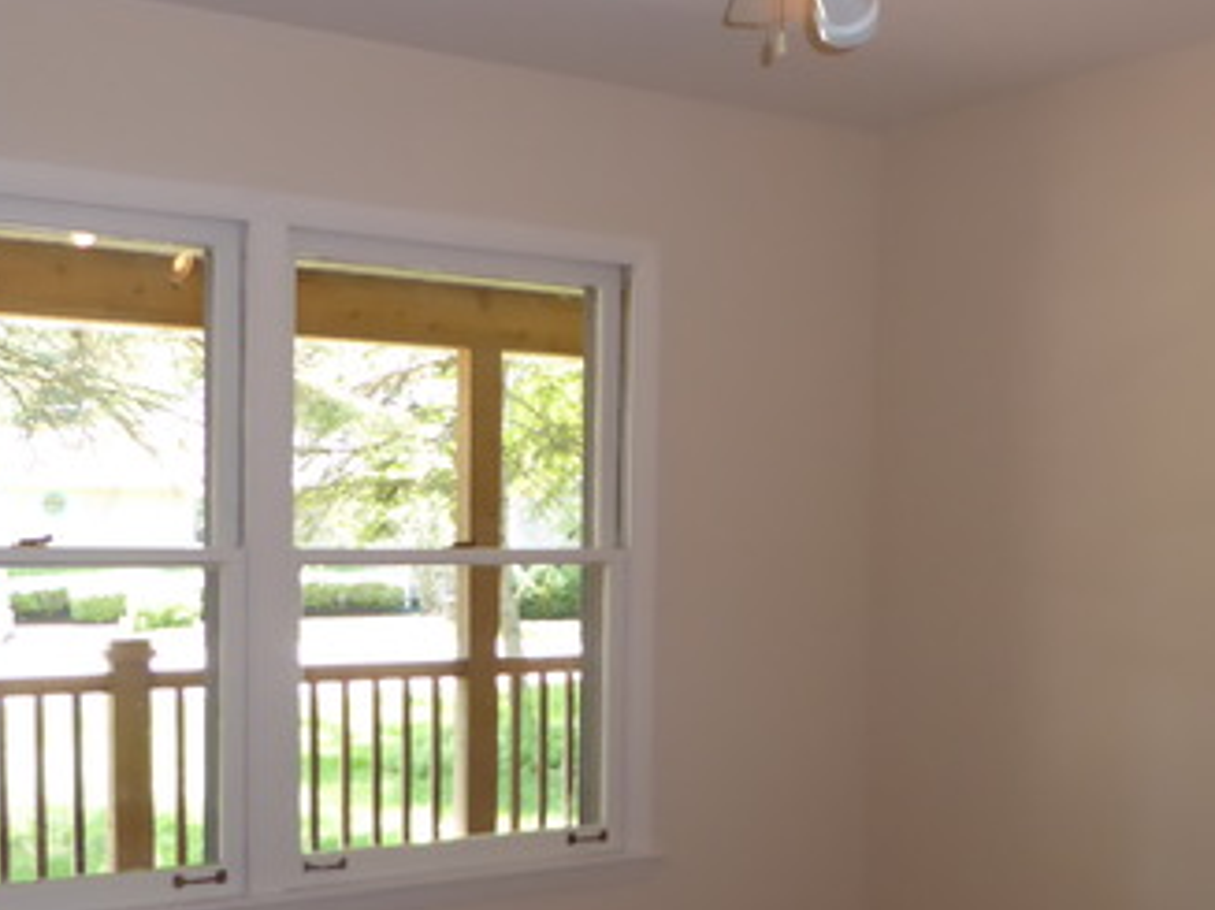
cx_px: 840
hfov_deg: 39.8
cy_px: 617
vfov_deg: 30.6
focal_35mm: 47
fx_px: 1649
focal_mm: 4.3
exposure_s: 1/60
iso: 250
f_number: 3.3
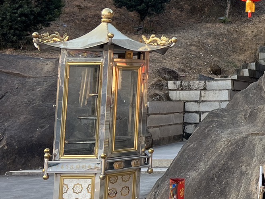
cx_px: 391
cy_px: 23
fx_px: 597
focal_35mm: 78
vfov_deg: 18.6
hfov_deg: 21.3
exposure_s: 1/320
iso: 50
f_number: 1.5
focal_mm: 5.7
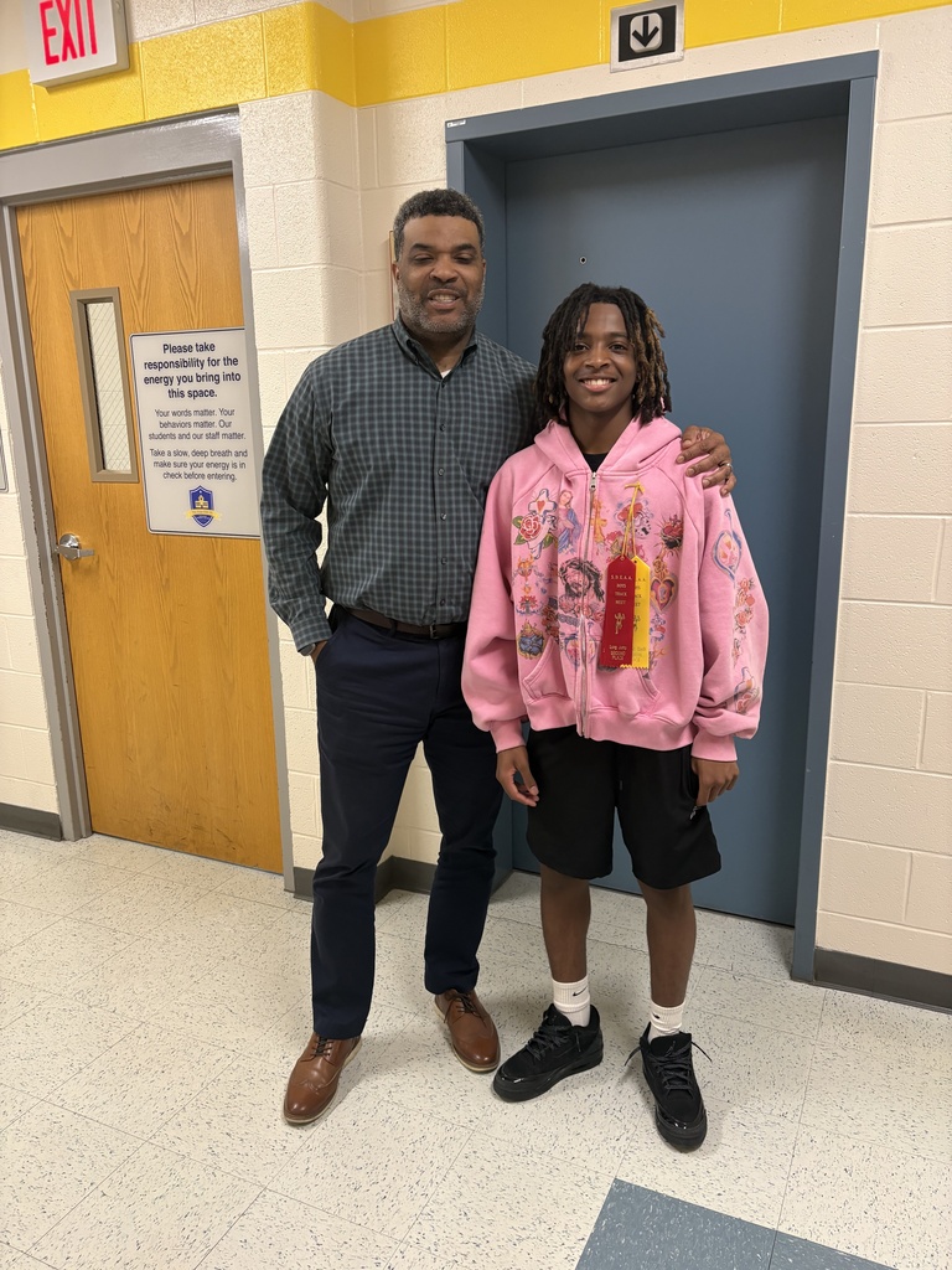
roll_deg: +1.4
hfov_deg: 53.1
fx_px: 953
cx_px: 476
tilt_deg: -10.5
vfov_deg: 67.3
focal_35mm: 26
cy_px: 635
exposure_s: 1/60
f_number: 1.6
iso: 200
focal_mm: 5.96
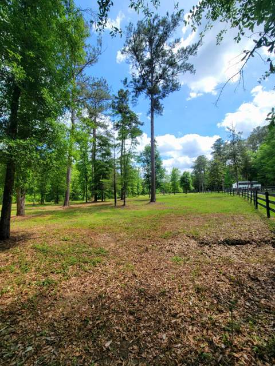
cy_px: 183
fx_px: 138
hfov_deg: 89.9
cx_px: 138
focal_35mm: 13
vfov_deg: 106.2
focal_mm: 2.2
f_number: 2.2
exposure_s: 1/1429
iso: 50
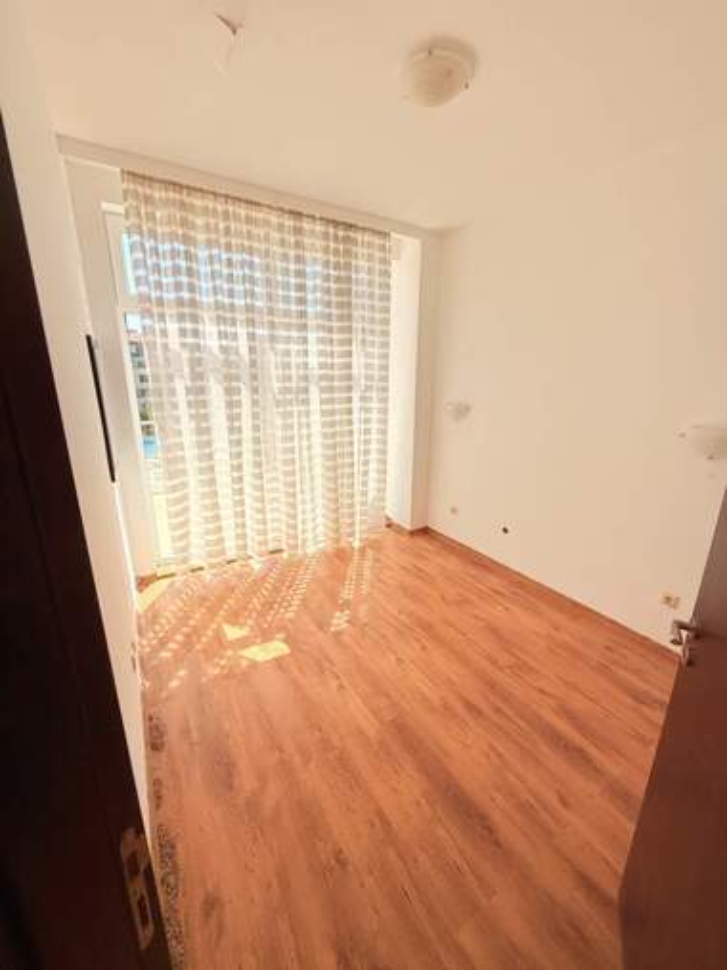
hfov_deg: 85.7
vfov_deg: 102.1
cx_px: 364
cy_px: 485
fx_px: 392
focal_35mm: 14
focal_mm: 2.22
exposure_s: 1/1211
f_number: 2.2
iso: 50
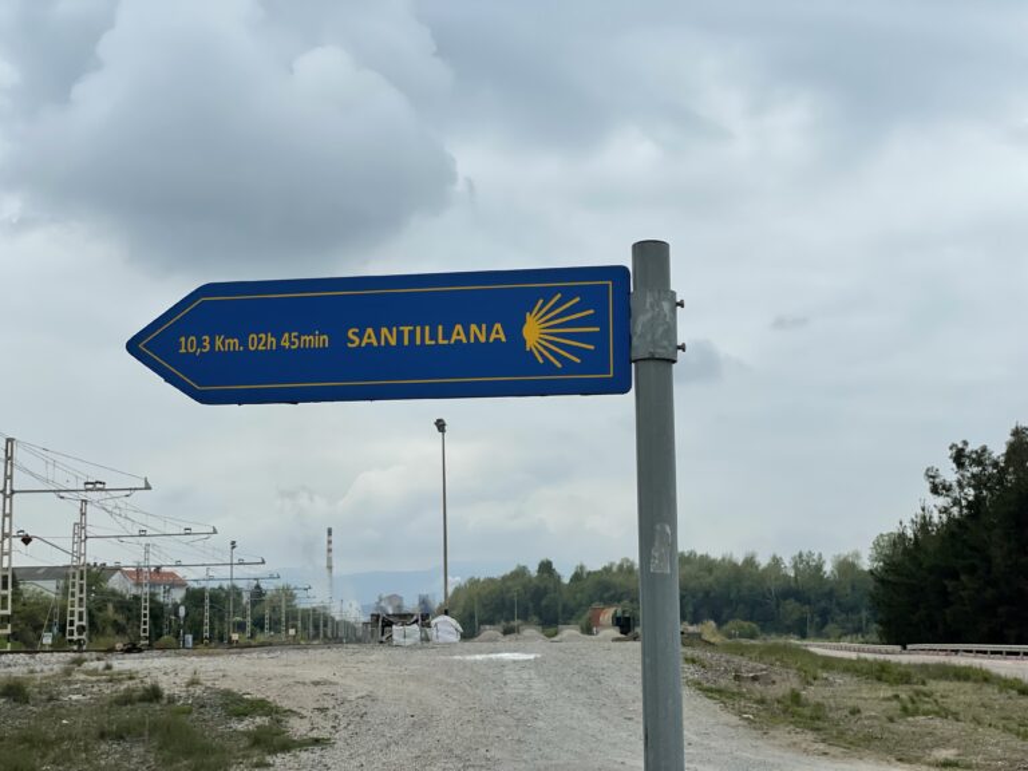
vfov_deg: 28.0
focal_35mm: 52
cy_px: 386
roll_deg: +0.3
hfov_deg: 36.8
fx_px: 1544
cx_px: 514
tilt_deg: +12.0
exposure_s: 1/1776
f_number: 2
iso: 25
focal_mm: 6
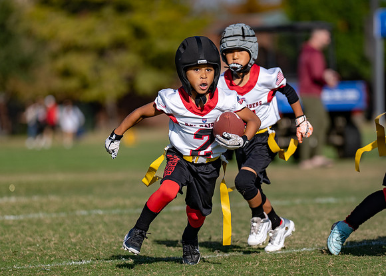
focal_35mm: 361
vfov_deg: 4.0
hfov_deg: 5.6
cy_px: 160
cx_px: 231
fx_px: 3953
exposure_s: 1/3200
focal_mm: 200
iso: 100
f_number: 2.8
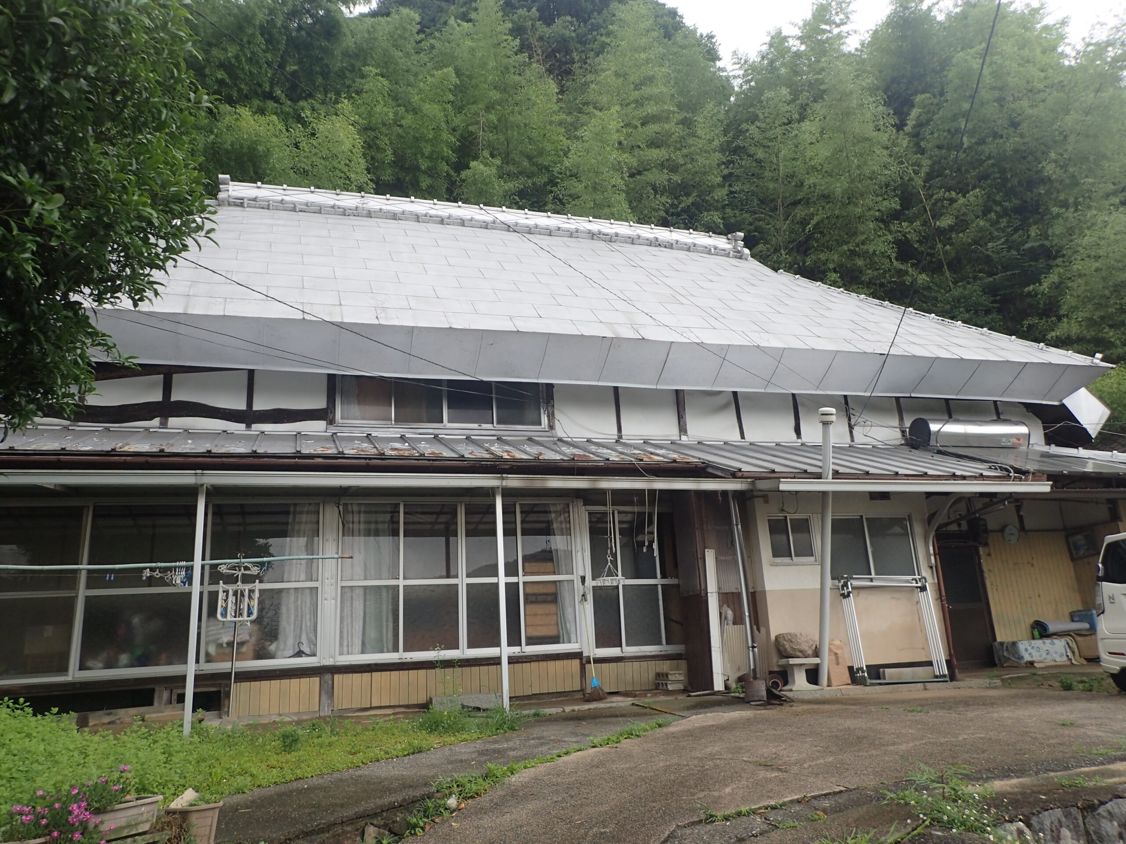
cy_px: 422
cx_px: 563
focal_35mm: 25
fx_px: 813
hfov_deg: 69.4
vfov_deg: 54.9
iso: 100
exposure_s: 1/200
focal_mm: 4.5
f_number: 2.8
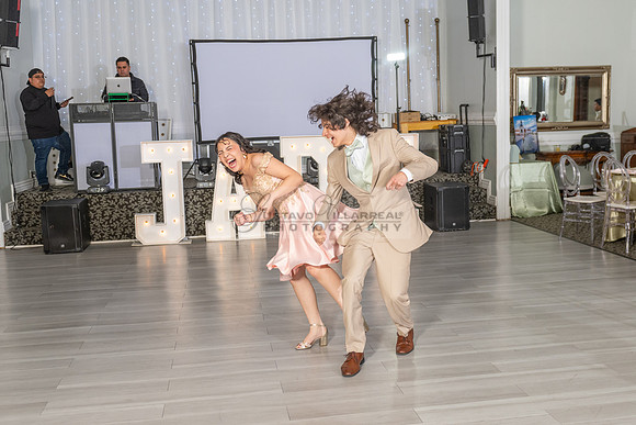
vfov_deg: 32.0
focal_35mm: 42
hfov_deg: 46.4
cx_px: 332
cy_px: 206
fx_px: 741
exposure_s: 1/200
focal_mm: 28
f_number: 3.5
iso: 640
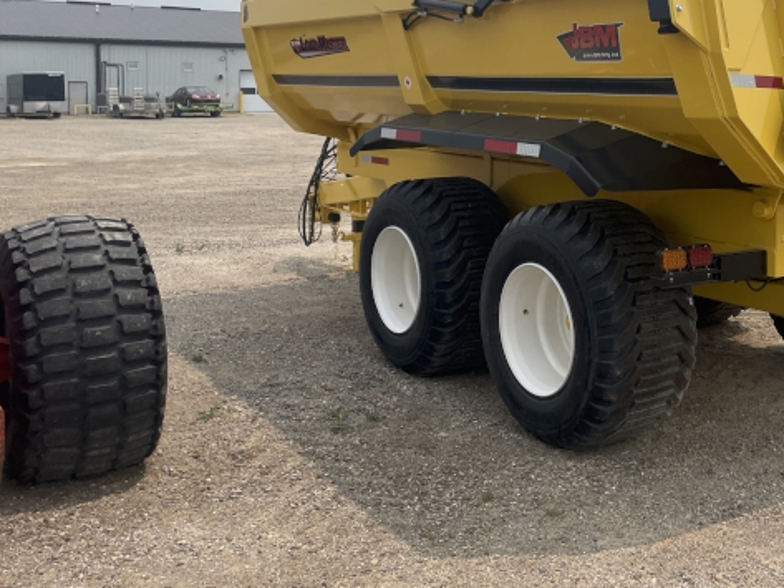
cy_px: 129
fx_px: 997
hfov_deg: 41.3
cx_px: 615
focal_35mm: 44
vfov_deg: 32.1
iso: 32
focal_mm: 4.2
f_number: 1.6
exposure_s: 1/6897
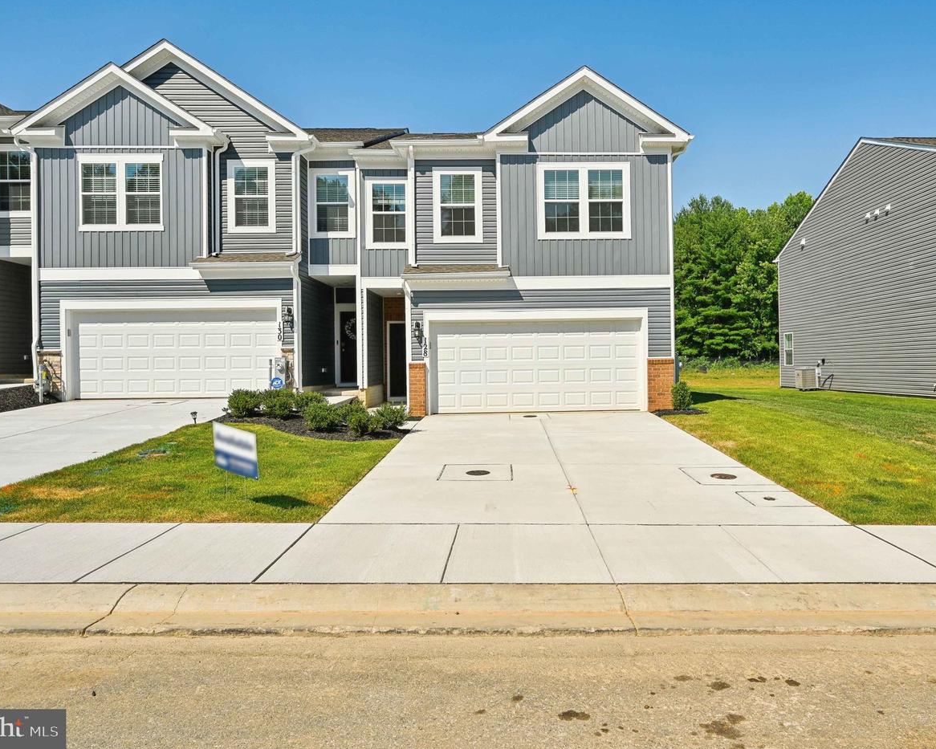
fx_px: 626
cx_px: 519
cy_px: 365
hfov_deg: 73.4
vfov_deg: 61.8
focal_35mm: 23
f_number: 8
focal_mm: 19.5
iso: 100
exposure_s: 1/800
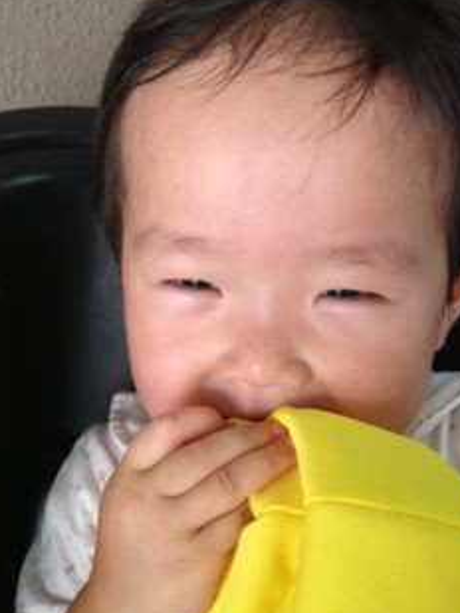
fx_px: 903
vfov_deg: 37.5
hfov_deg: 28.5
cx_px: 282
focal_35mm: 51
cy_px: 323
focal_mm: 4.28
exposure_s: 1/20
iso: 125
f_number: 2.4
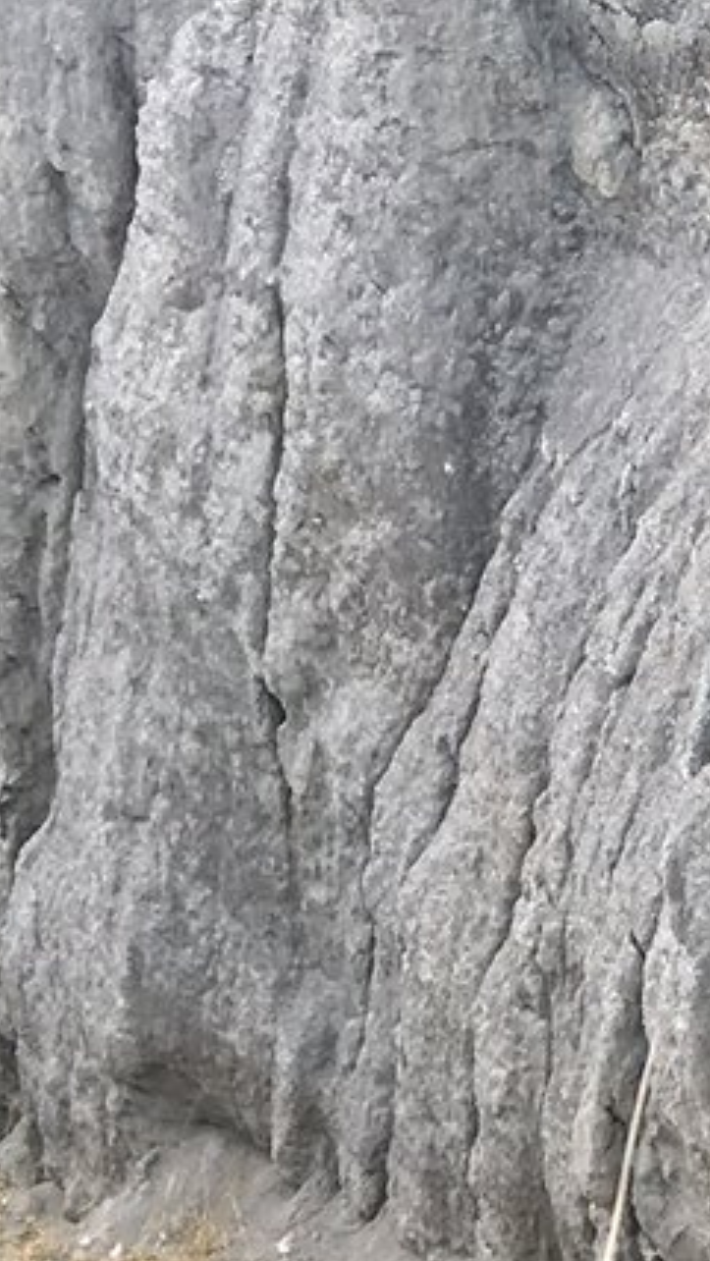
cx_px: 1718
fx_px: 3946
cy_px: -289
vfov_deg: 17.3
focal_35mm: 118
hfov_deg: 9.2
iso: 25
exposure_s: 1/295
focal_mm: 4.15
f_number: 2.2
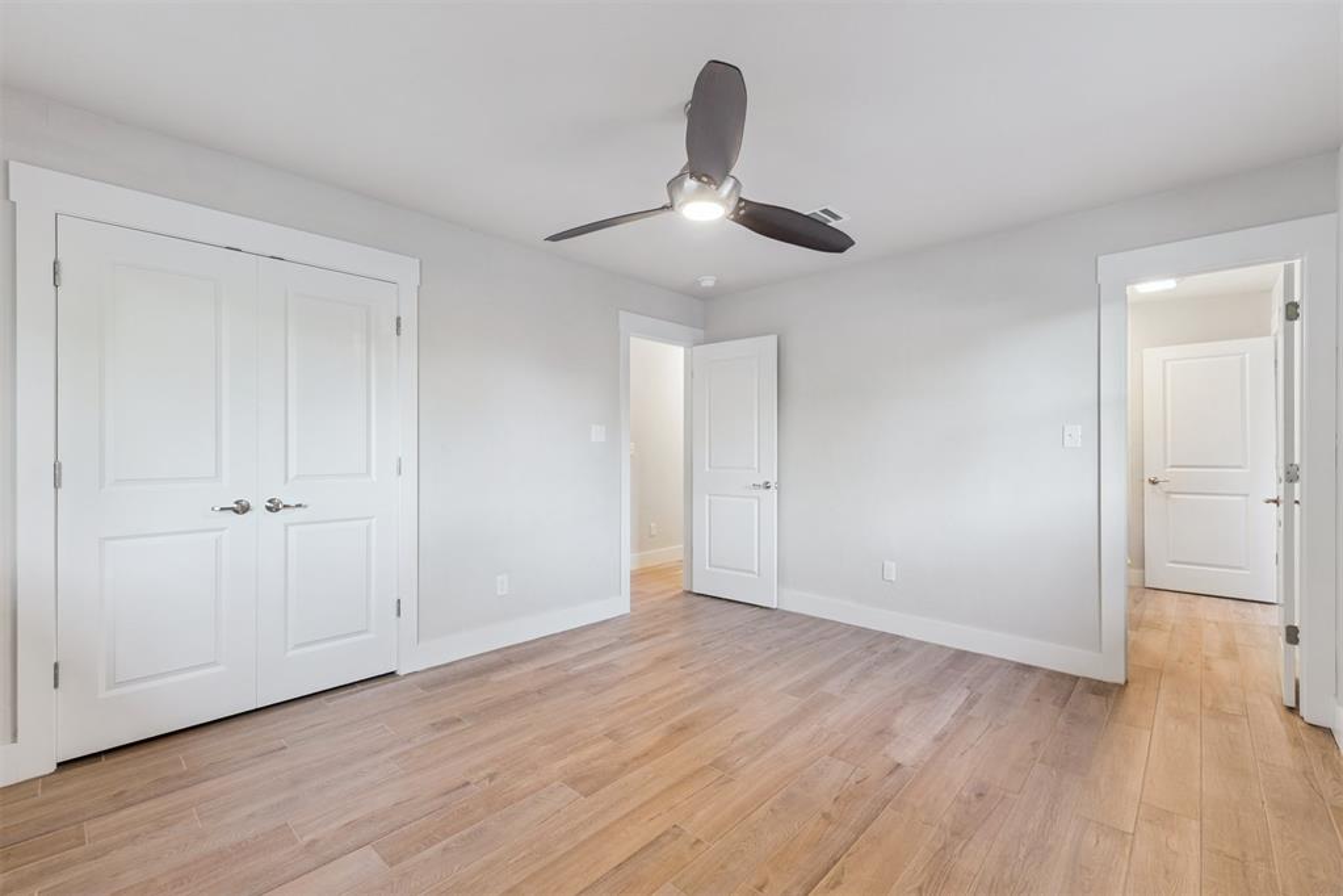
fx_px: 560
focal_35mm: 15
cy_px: 448
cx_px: 672
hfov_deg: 100.4
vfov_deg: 77.3
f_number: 8
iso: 100
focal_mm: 10
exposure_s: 1/13
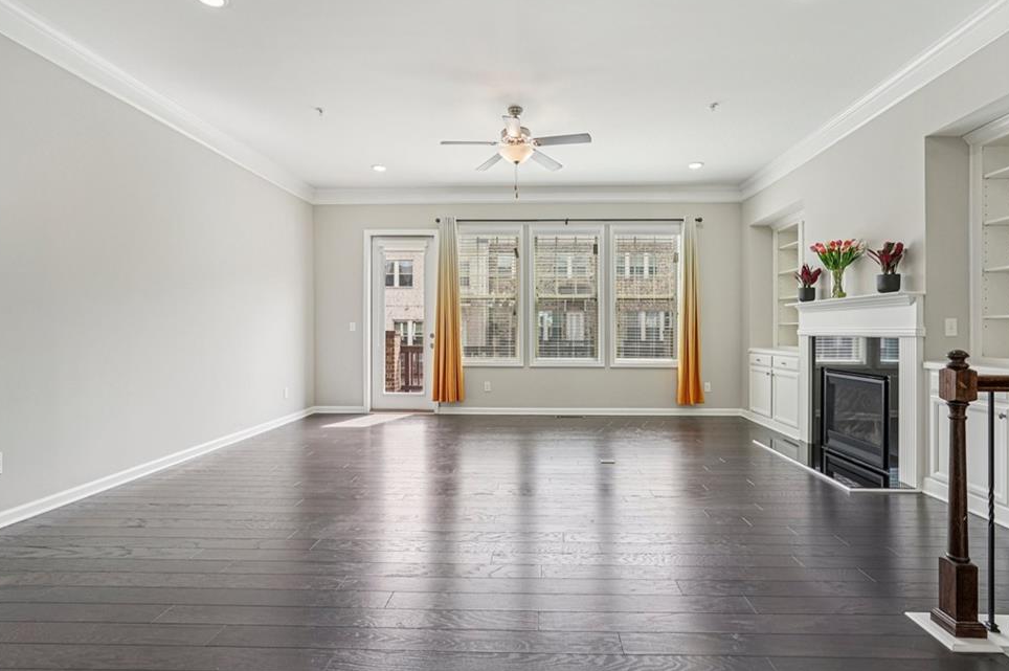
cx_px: 503
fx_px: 476
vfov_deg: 70.3
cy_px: 327
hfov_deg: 93.3
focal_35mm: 17
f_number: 8
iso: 800
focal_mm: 16
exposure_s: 1/160
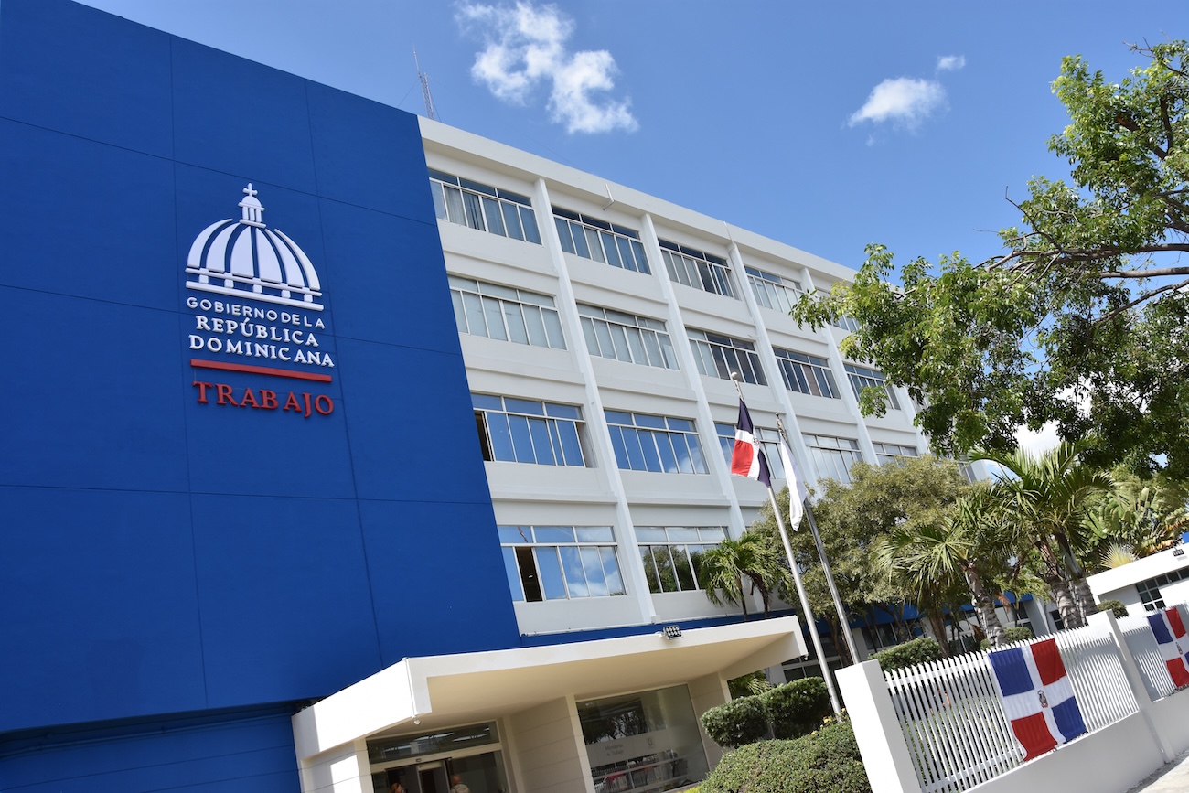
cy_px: 396
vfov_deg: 47.9
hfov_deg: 67.4
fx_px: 892
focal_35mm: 27
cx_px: 594
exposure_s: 1/500
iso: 280
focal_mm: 18
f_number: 8
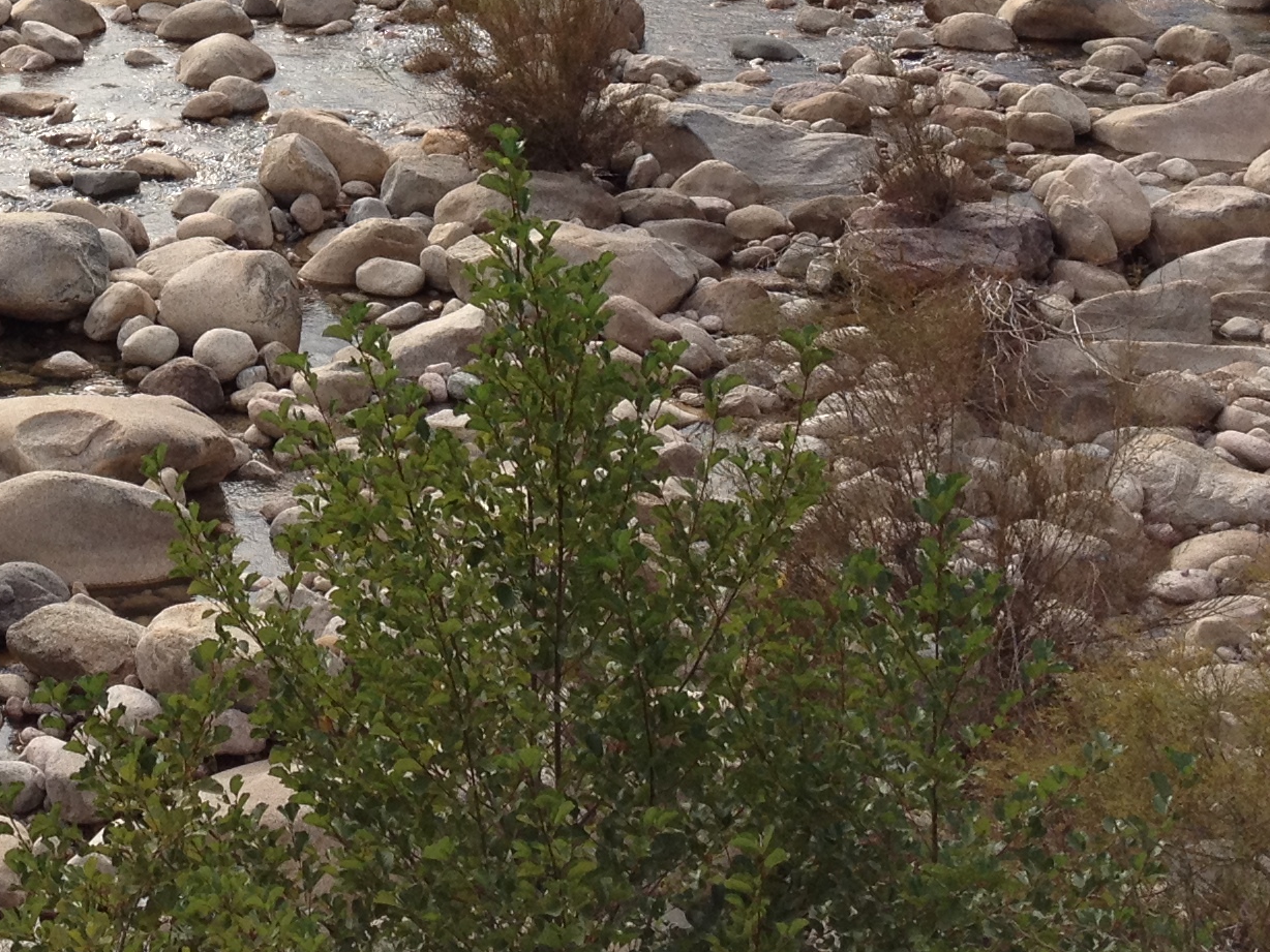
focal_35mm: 93
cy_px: -122
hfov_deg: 20.7
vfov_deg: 15.4
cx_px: 157
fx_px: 3412
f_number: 2.4
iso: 64
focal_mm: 4.28
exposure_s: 1/935
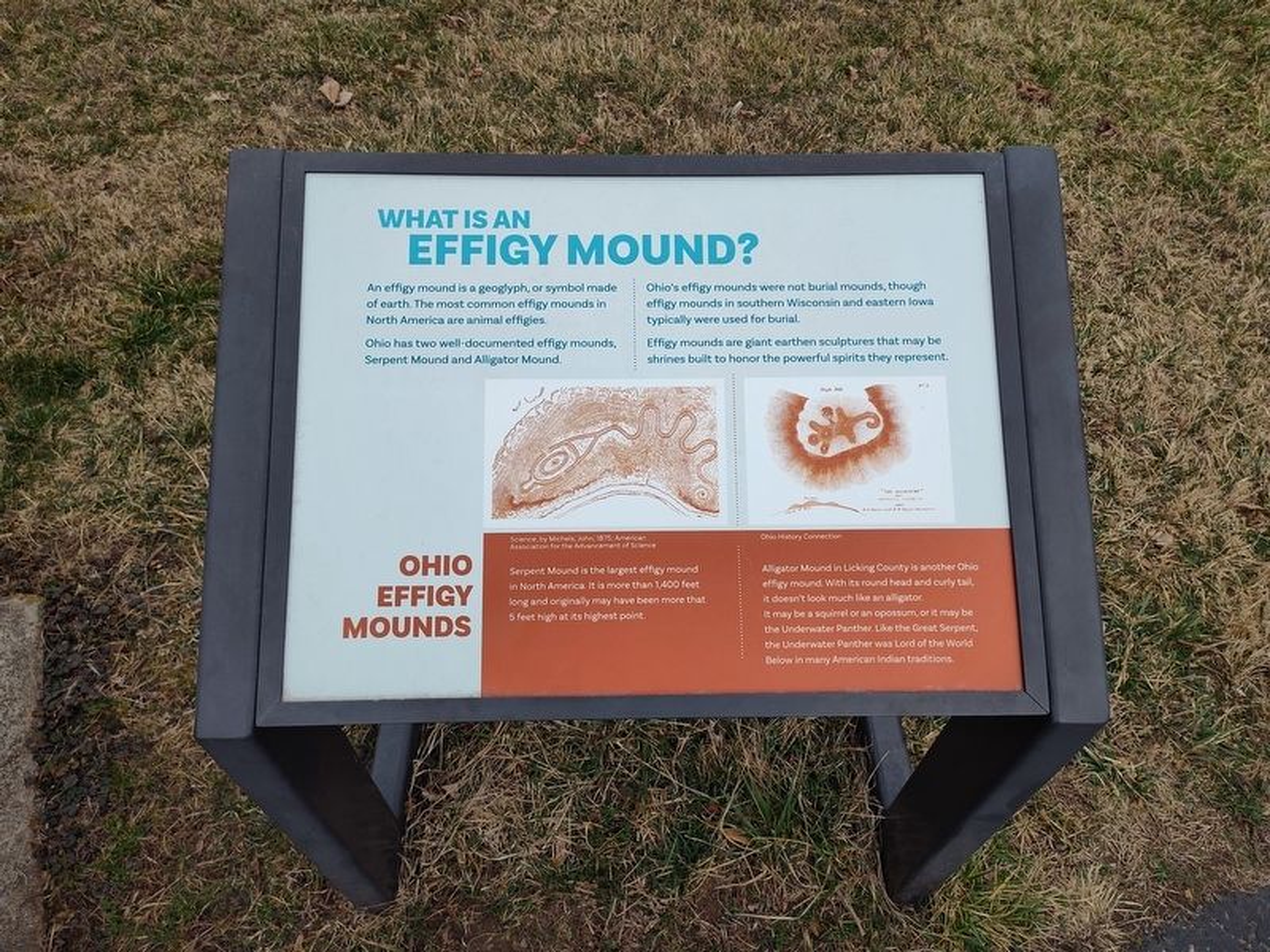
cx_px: 635
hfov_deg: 73.9
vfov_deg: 58.9
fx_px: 844
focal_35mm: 23
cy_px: 476
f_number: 1.8
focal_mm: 5.56
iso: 100
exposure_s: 1/1263
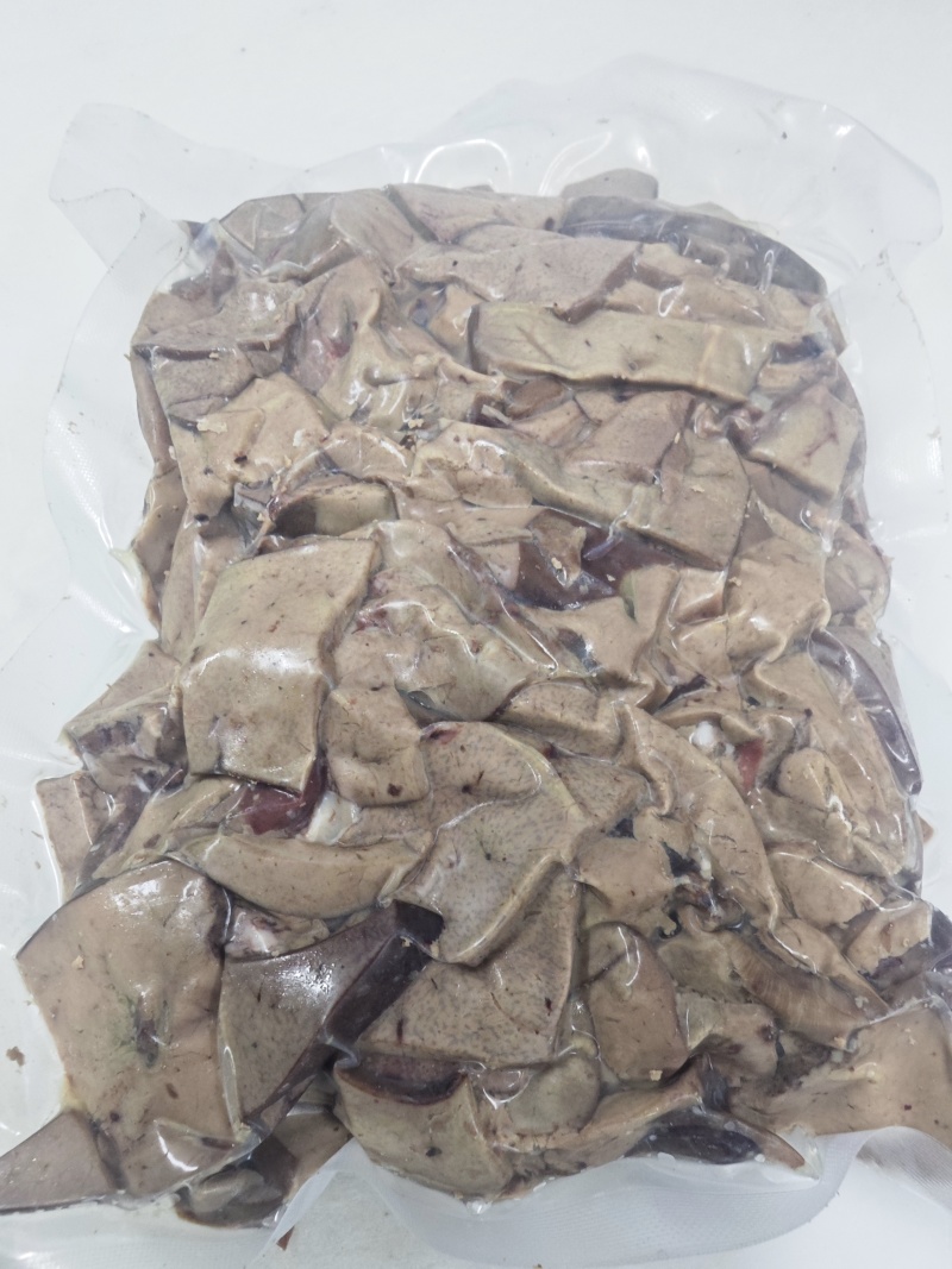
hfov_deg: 58.9
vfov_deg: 73.9
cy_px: 634
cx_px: 476
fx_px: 844
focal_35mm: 23
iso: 200
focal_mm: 2.03
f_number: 1.8
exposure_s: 1/33.3
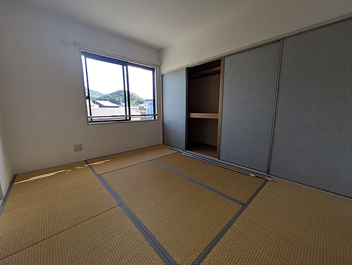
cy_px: 132
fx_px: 143
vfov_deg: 85.8
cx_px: 176
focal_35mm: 14
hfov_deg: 102.0
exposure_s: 1/331
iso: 105
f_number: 2.2
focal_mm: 1.83
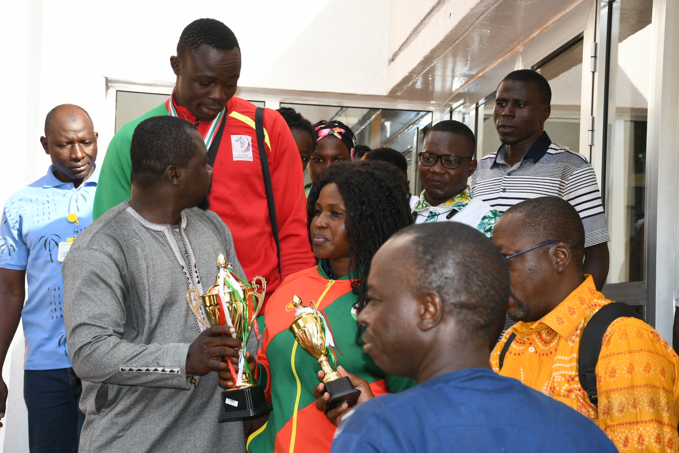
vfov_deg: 18.9
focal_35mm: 72
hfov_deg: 28.1
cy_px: 226
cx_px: 340
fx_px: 1358
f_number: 5.6
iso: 200
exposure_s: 1/250
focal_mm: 48
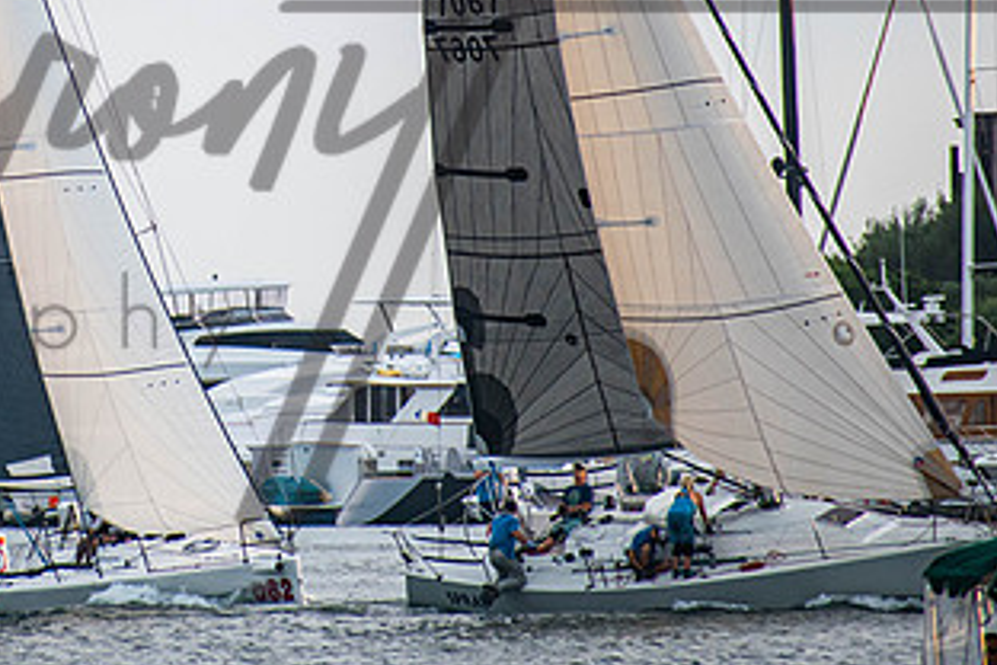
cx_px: 96
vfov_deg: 1.6
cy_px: 82
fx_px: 23178
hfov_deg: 2.5
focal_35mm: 837
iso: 800
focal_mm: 300
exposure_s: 1/250
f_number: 6.3
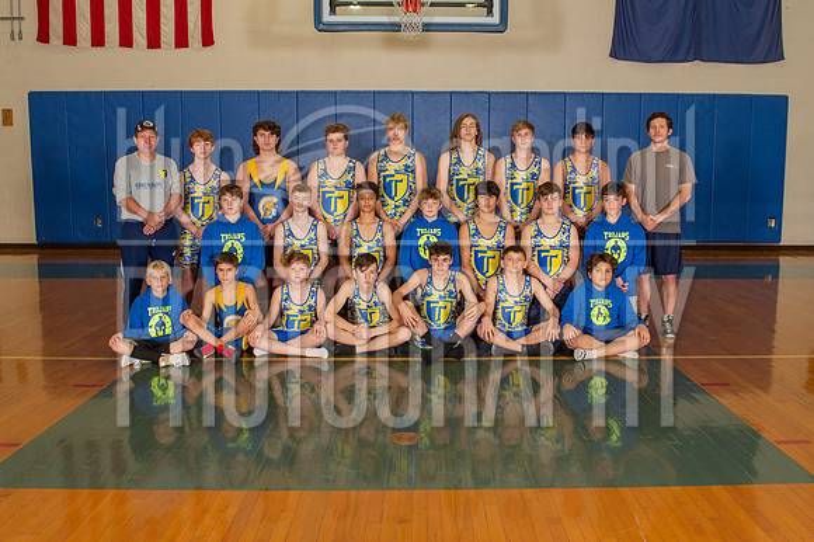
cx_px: 434
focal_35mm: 32
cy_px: 256
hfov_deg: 59.2
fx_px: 715
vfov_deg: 41.5
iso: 1000
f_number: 5
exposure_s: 1/200
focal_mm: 24
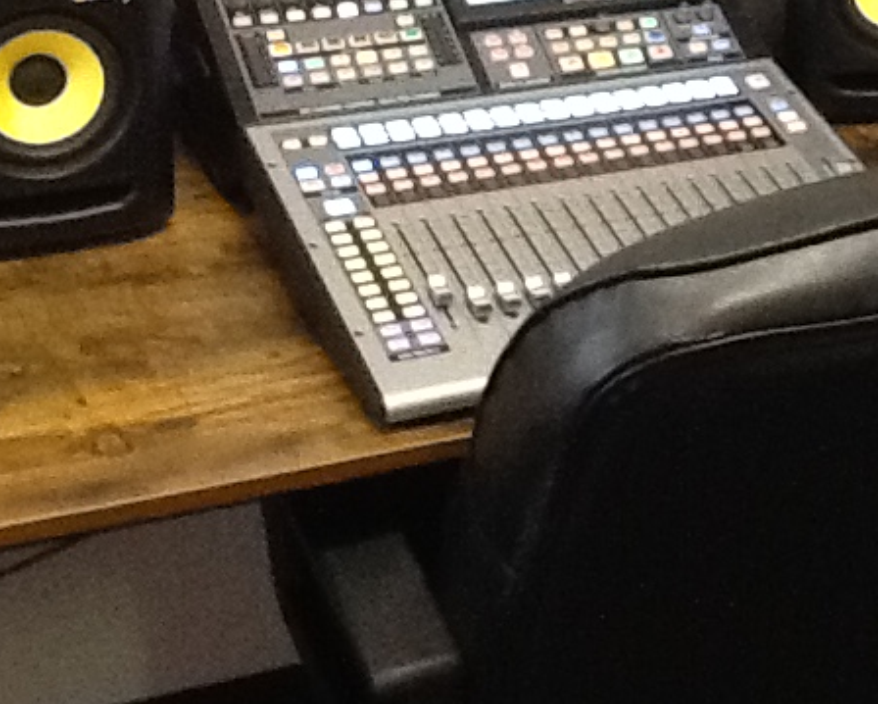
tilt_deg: -21.0
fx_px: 2392
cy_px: 76
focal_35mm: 92
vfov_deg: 16.5
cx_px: 829
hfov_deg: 20.3
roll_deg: -1.2
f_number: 2.4
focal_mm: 2.03
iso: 320
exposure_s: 1/30
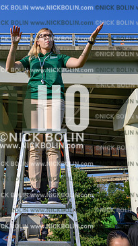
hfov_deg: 29.4
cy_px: 117
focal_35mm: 40
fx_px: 261
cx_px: 41
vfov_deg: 50.5
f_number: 7.1
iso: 80
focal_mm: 24
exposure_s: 1/320
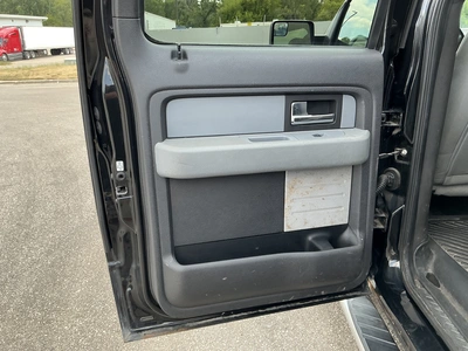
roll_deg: +2.2
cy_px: 176
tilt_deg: -18.9
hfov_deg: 63.4
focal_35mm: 28
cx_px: 234
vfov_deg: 49.7
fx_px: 379
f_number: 1.8
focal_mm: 3
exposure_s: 1/132
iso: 16
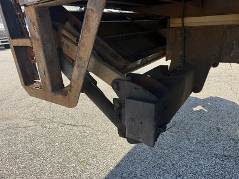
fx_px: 166
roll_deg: +2.3
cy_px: 90
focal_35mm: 24
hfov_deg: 71.6
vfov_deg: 56.8
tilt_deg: -19.7
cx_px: 120
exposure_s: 1/1437
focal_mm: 6.76
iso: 80
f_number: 1.78
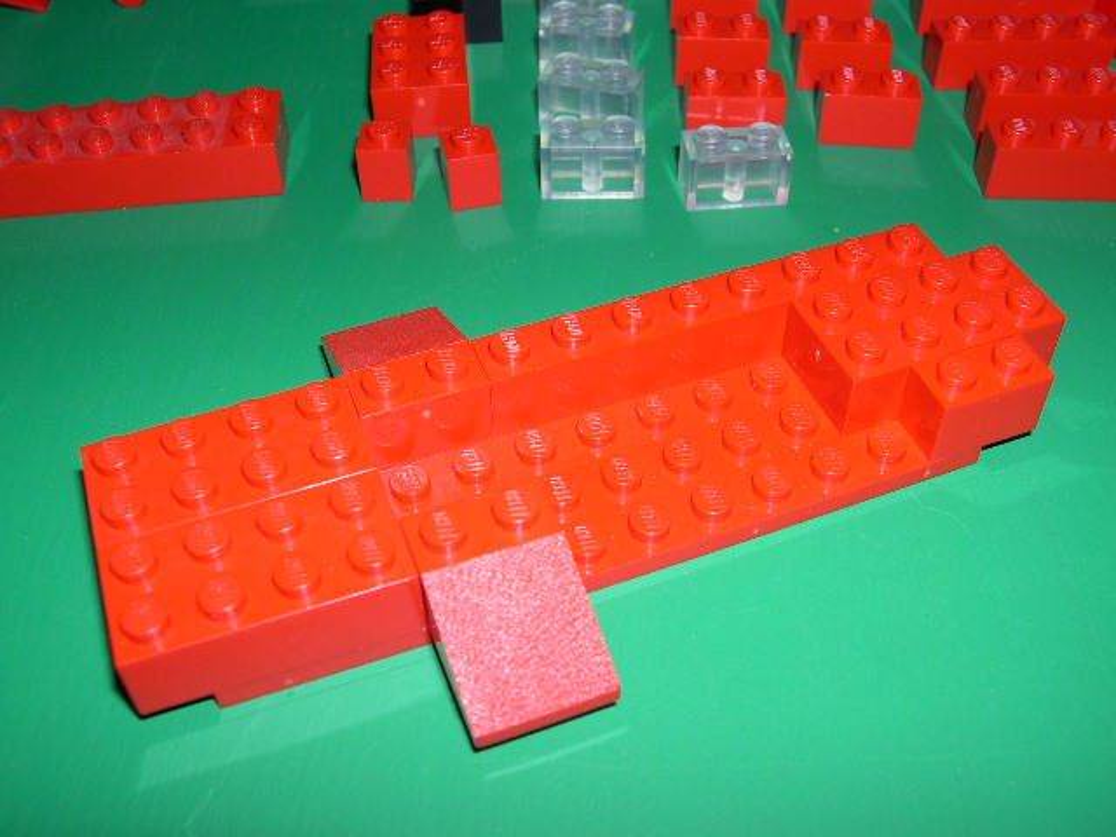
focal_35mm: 38
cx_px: 558
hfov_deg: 49.0
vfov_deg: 37.7
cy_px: 418
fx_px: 1225
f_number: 7.6
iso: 100
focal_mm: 8
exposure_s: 1/60
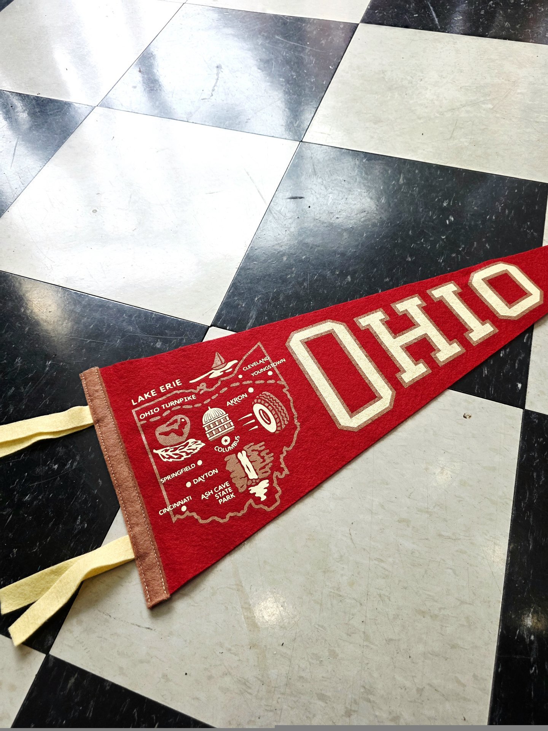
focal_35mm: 23
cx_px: 274
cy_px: 366
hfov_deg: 58.9
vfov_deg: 73.9
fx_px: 485
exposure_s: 1/120
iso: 160
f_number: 1.7
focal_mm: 6.3
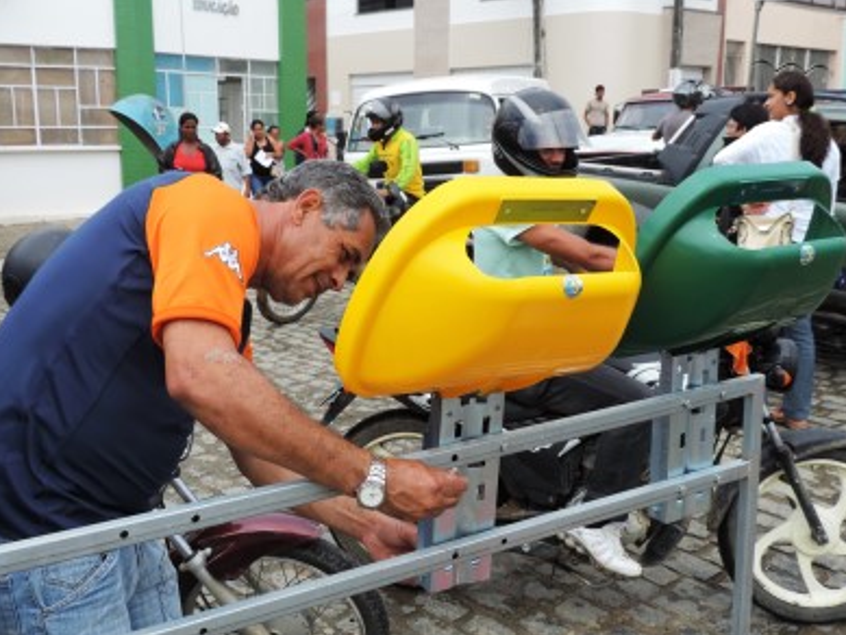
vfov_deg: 37.7
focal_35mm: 38
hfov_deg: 49.0
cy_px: 311
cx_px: 413
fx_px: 929
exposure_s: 1/800
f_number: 3.2
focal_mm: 5.8
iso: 80
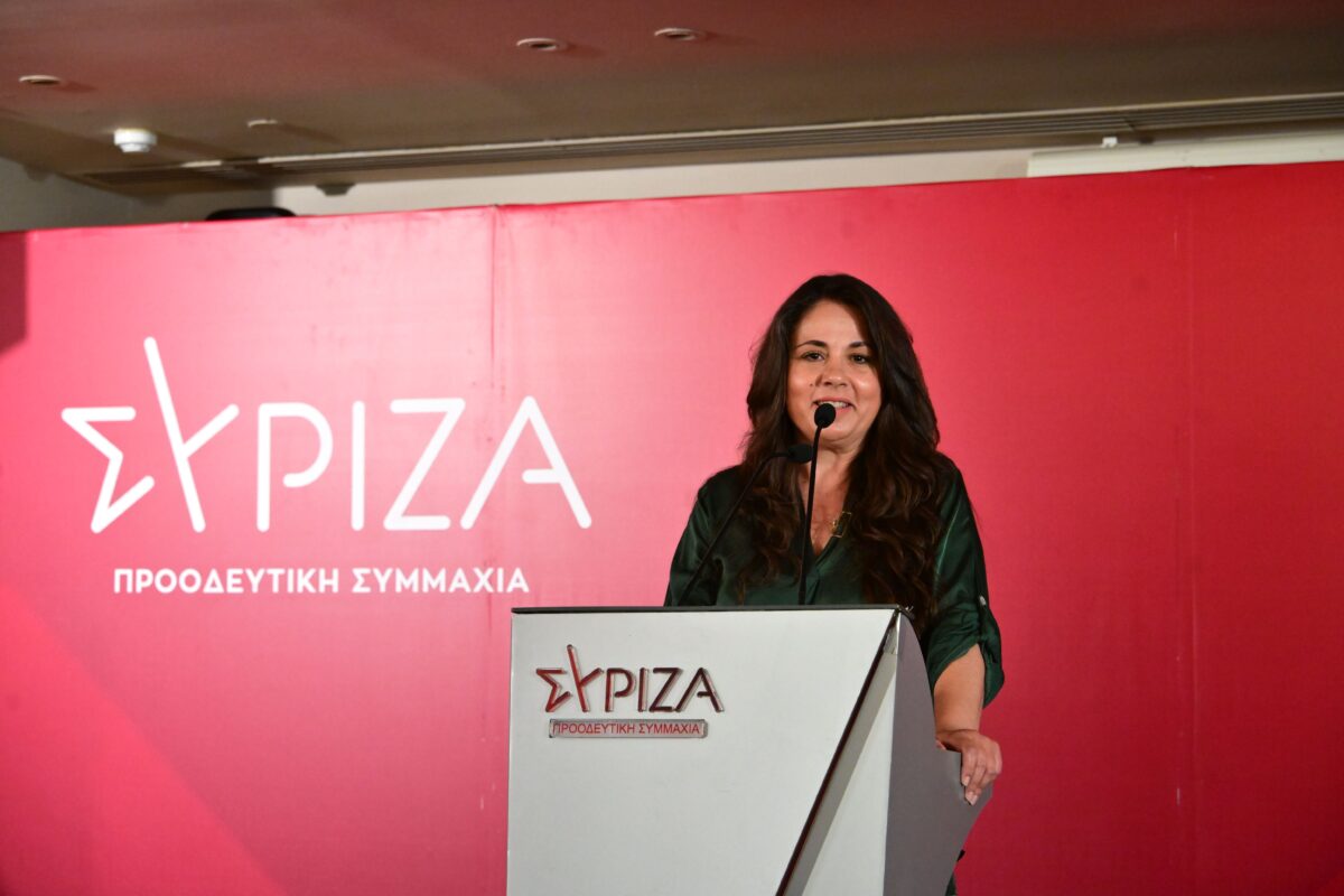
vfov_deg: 18.2
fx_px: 2800
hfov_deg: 27.0
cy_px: 448
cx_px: 672
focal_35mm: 75
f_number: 5.6
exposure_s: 1/320
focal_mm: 75
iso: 8000
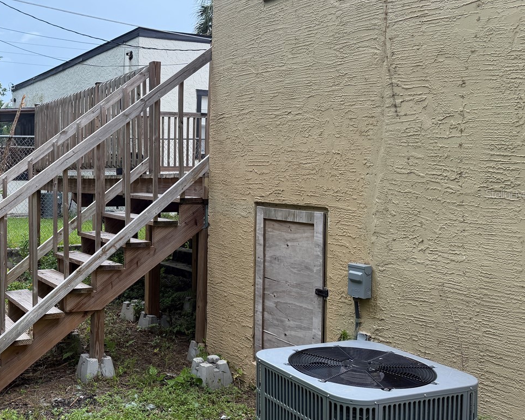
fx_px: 606
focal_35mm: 39
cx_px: 100
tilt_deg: -1.9
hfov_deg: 44.4
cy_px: 194
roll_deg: -1.2
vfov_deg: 38.2
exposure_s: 1/1653
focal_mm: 6.76
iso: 100
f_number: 1.78
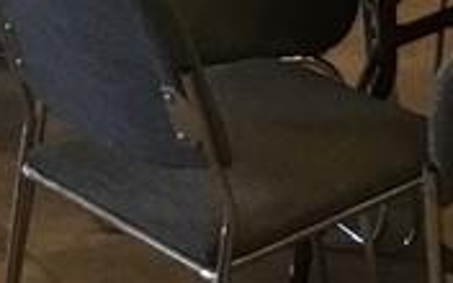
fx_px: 2358
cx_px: -77
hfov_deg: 10.8
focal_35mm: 191
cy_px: -702
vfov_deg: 6.1
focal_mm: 3.3
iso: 80
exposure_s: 1/30
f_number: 2.4
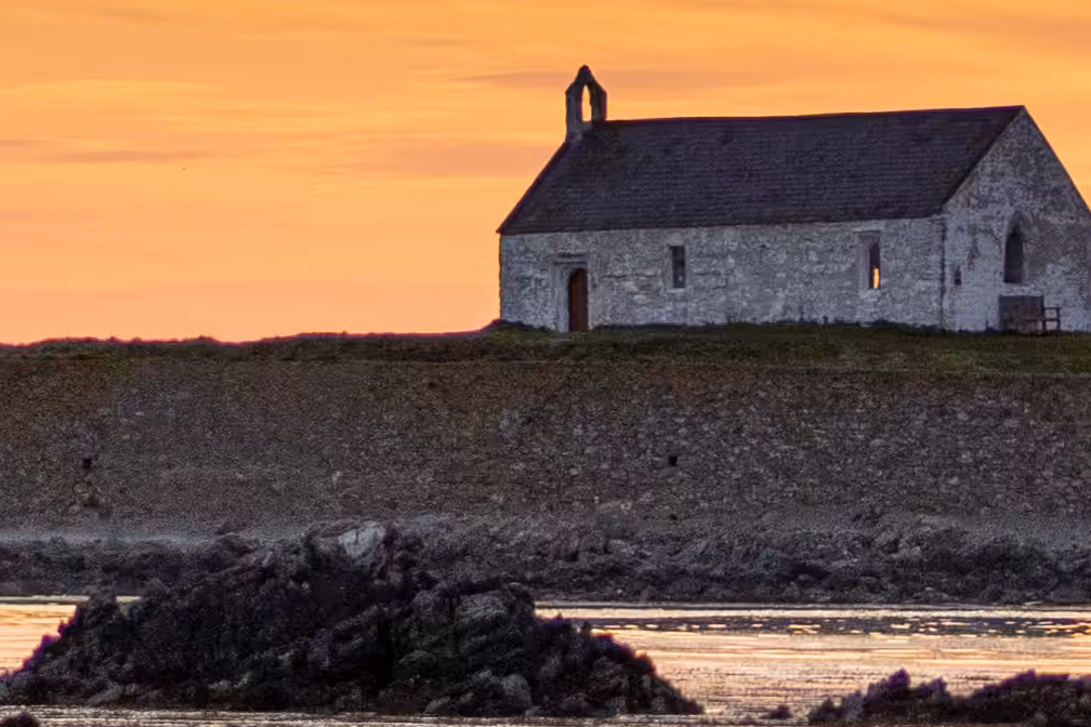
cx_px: 1399
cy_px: 374
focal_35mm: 496
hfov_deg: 4.1
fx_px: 15030
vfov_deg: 2.8
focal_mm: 85
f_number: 1.8
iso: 640
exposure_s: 1/8000
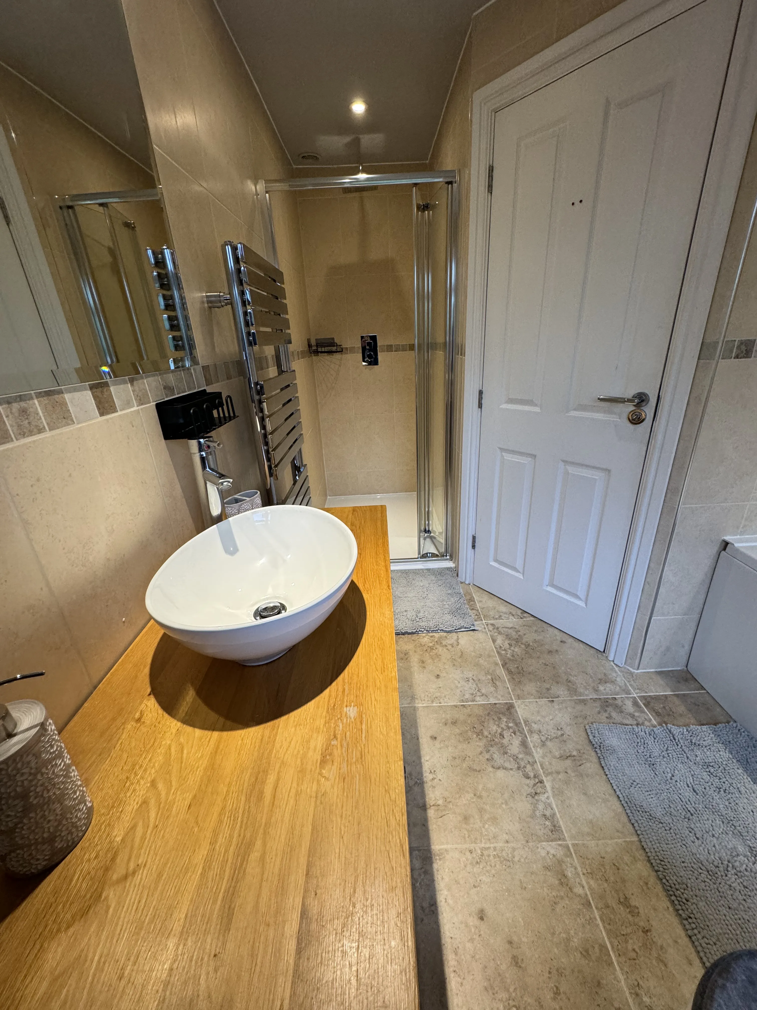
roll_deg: +3.0
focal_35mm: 14
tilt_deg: -22.6
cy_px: 505
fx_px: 408
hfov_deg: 85.7
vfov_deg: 102.1
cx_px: 378
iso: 250
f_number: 2.2
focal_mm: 2.22
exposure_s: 1/100
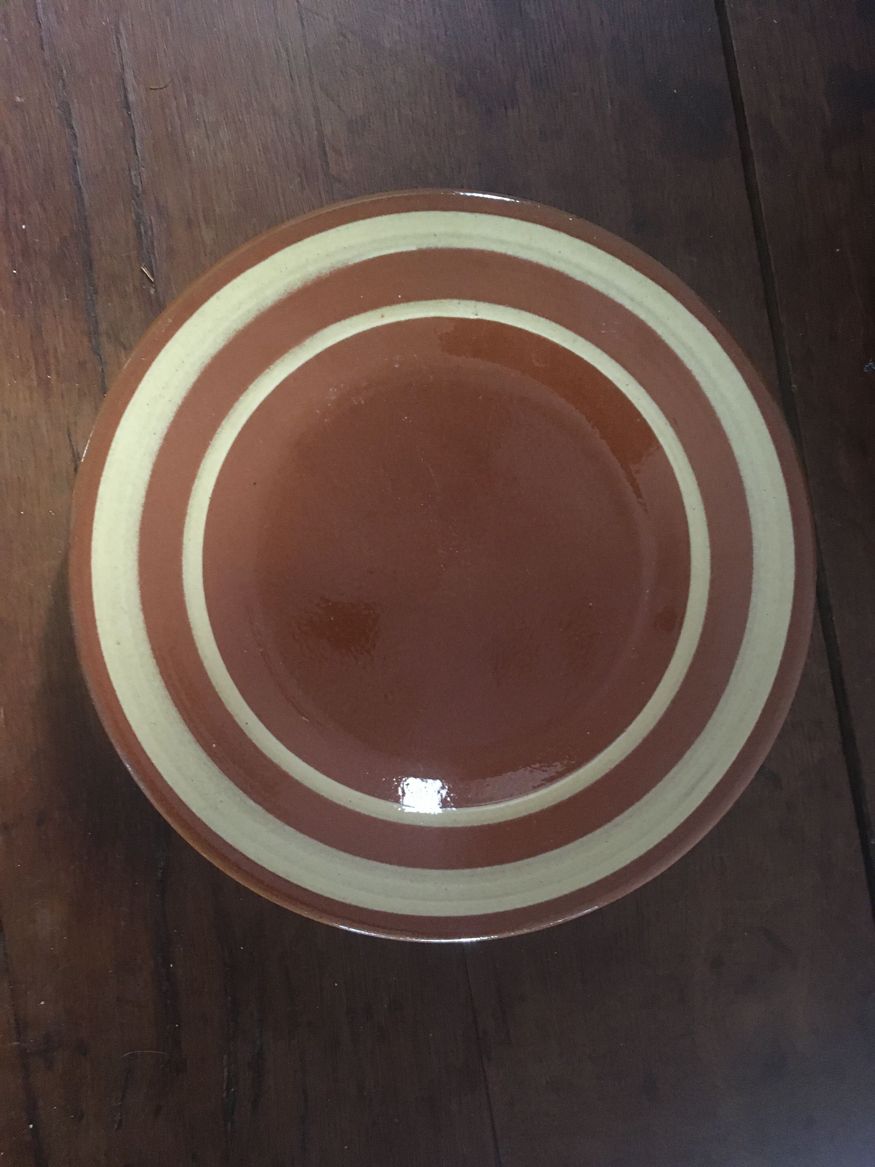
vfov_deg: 61.7
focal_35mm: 29
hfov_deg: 48.2
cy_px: 584
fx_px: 977
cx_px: 438
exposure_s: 1/17
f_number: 2.2
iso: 400
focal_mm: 4.15
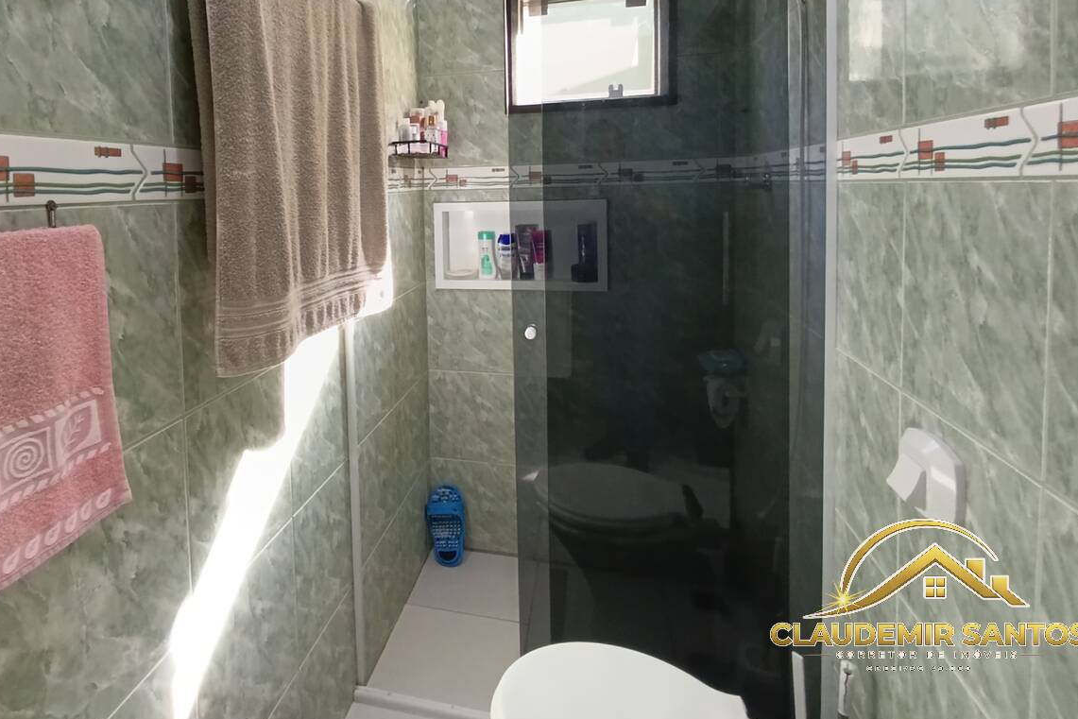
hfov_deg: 80.2
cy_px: 215
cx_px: 427
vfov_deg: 57.6
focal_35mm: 21
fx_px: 629
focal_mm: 1.65
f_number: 2.2
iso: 400
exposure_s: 1/30
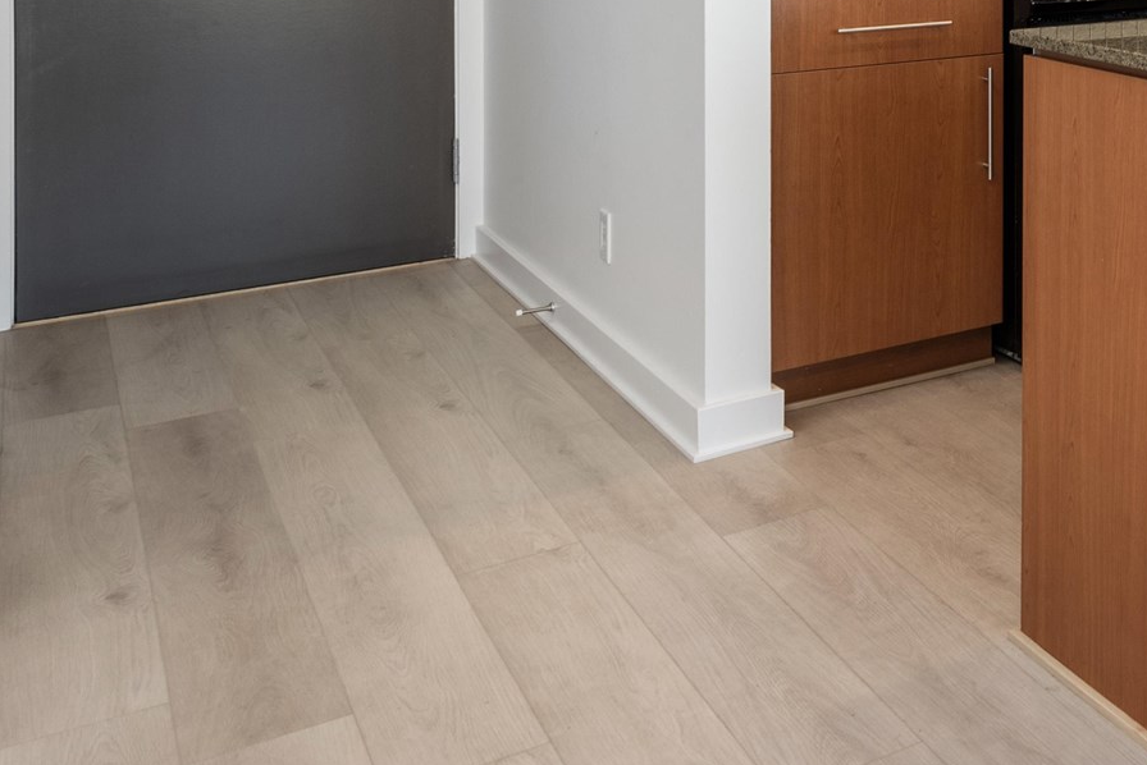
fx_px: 1530
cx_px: 1411
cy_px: -141
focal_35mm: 48
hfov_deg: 32.9
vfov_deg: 25.4
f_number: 8
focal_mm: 14
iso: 200
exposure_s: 1/2.5
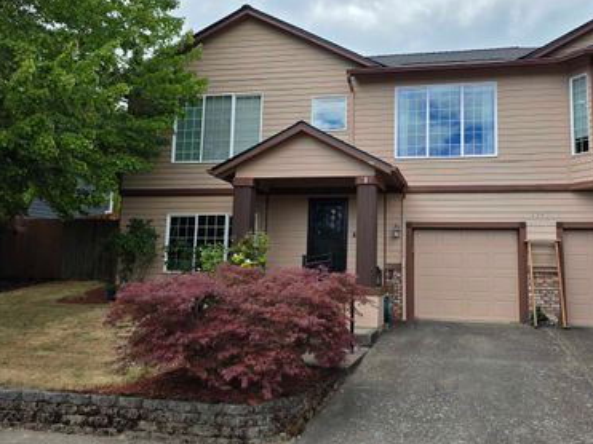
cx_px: 372
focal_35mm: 31
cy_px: 194
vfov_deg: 45.3
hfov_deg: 57.6
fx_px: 531
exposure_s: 1/4237
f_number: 1.7
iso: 80
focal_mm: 6.3
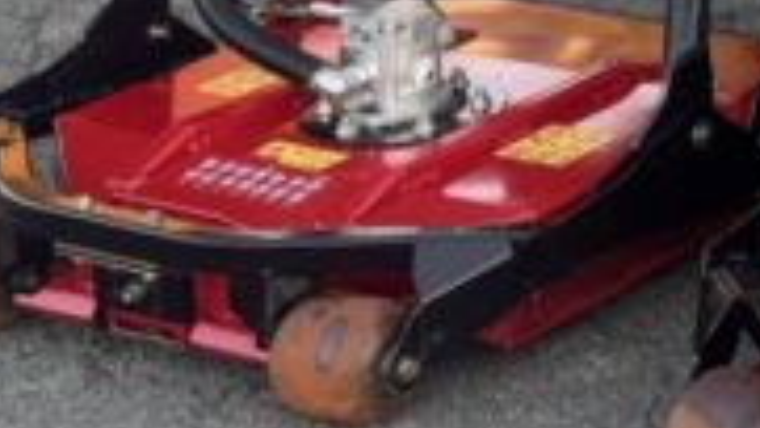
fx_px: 2984
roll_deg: -0.7
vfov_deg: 7.6
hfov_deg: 12.4
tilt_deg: -8.2
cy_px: -613
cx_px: 1625
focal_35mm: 148
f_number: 1.78
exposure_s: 1/201
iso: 80
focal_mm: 6.76
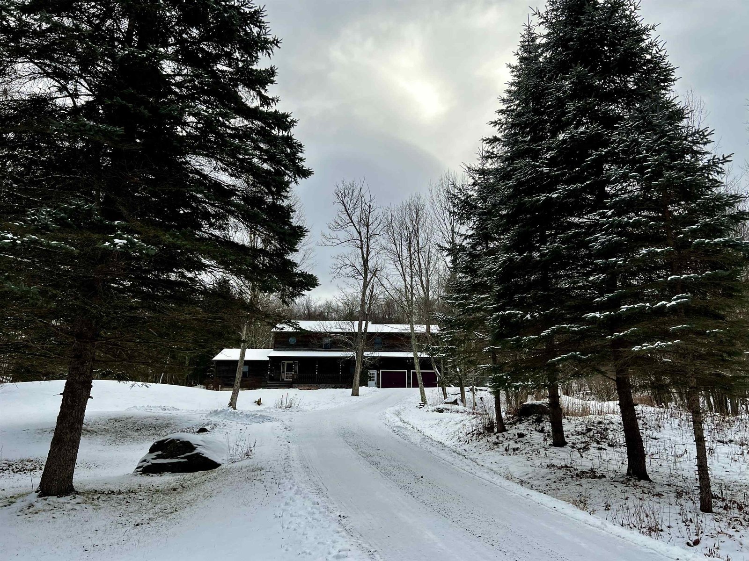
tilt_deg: +16.7
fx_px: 563
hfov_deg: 67.3
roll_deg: +1.3
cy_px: 280
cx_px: 374
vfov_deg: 53.1
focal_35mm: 26
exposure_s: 1/2841
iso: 50
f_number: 1.5
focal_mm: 5.7
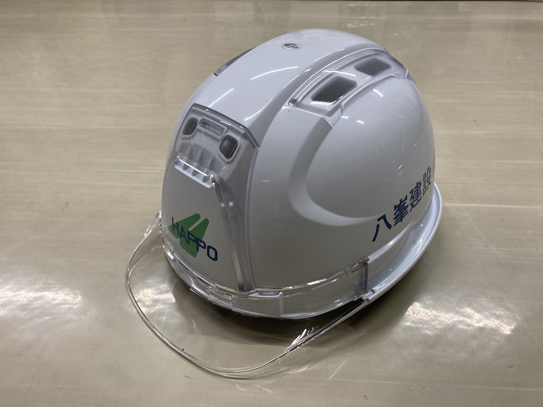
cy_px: 204
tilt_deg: -37.7
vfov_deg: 49.7
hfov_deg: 63.4
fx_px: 439
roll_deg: +1.5
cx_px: 272
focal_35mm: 28
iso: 80
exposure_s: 1/60
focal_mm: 3.99
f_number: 1.8
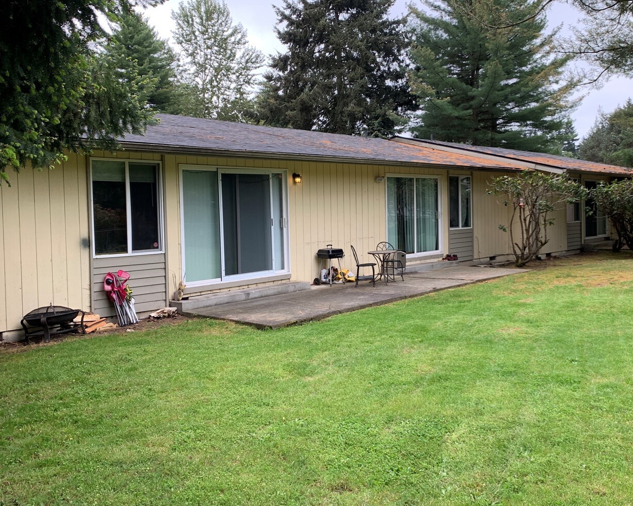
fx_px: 618
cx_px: 383
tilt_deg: -1.7
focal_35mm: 33
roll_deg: +1.7
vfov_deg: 44.5
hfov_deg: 53.8
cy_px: 224
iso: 25
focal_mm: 4.25
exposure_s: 1/319
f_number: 1.8
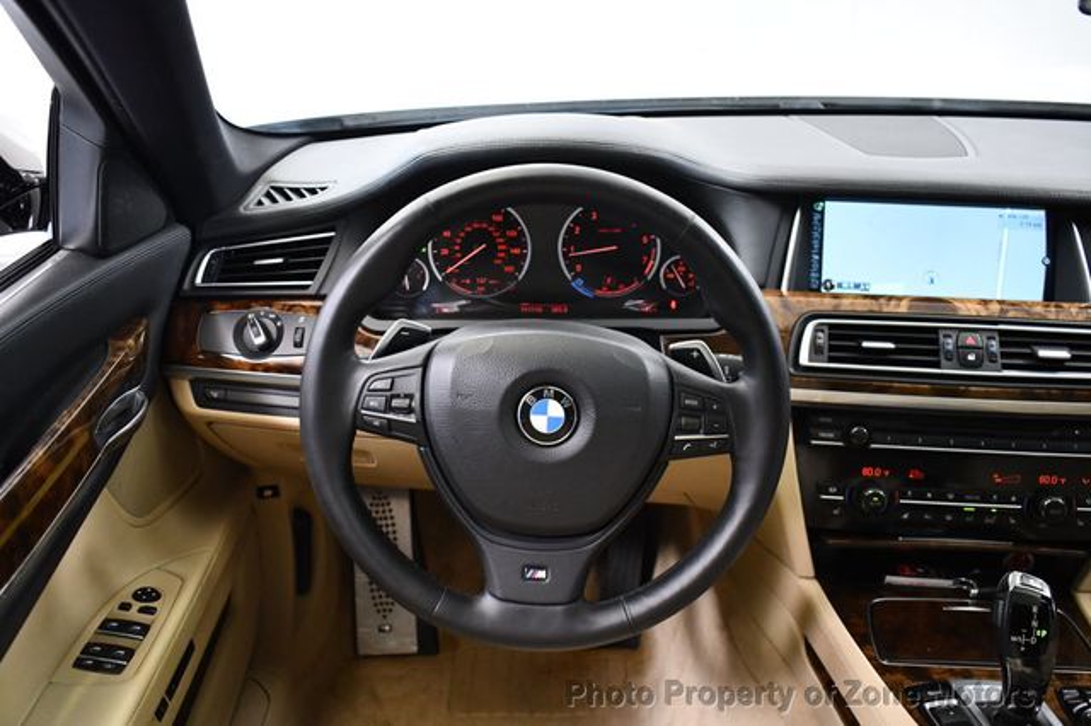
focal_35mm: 33
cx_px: 546
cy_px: 363
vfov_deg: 39.9
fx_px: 1000
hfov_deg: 57.2
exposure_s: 1/60
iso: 3200
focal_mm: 22
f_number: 3.8
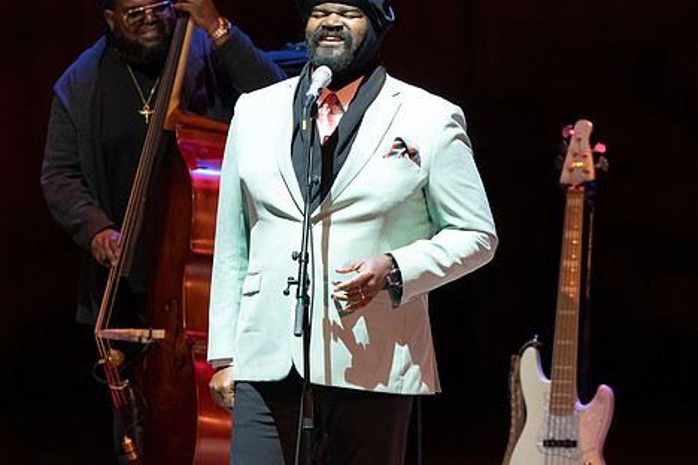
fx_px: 12679
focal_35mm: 654
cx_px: 260
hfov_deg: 3.2
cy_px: 356
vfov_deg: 2.1
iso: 6400
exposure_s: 1/250
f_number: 7.1
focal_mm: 330
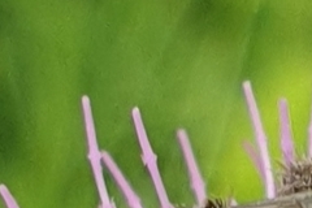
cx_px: 304
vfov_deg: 16.2
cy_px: 364
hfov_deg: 26.7
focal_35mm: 72
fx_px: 624
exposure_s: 1/638
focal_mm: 4.3
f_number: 2.4
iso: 50
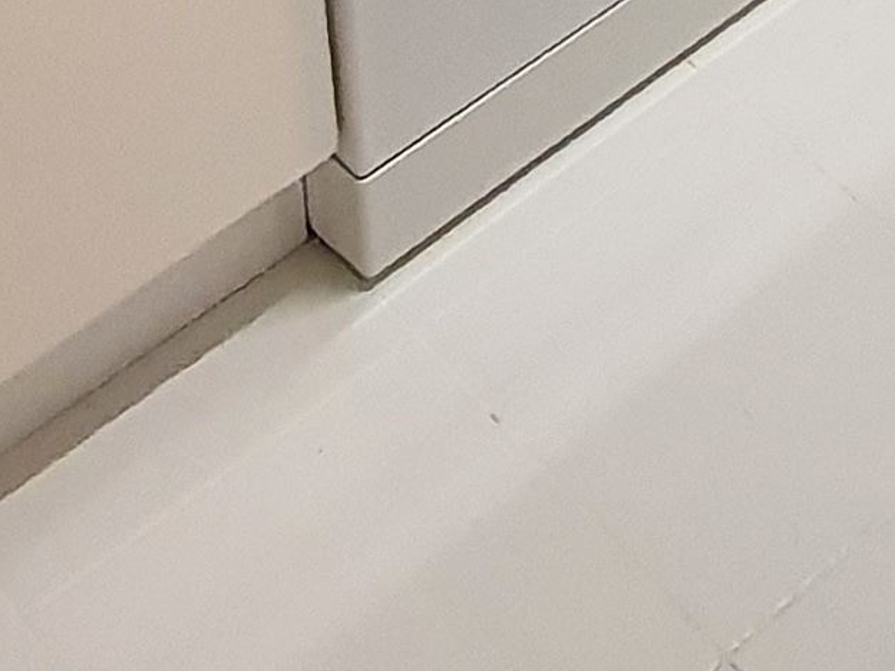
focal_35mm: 96
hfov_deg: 20.4
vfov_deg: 12.4
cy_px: -898
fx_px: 2482
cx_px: 607
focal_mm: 1.8
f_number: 2.2
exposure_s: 1/50
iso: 400
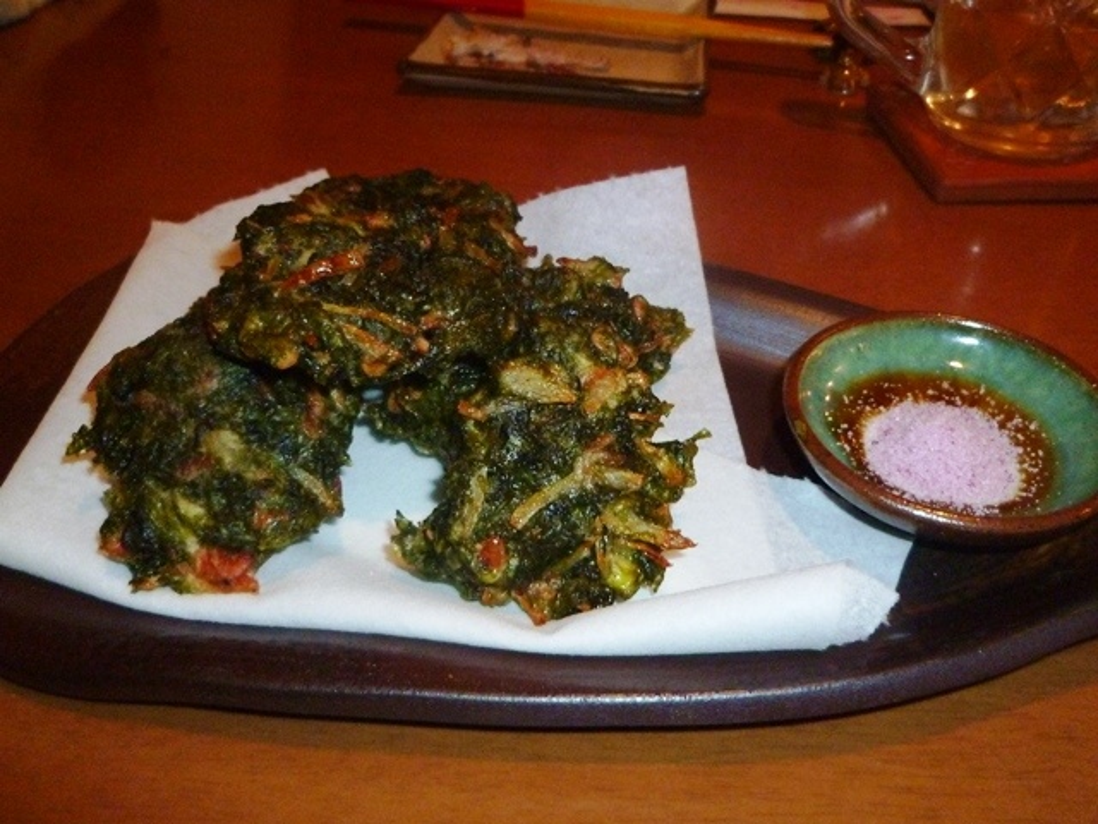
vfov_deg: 54.9
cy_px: 412
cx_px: 549
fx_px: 793
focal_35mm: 25
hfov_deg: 69.4
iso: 320
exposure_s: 1/30
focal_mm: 4.5
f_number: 2.8
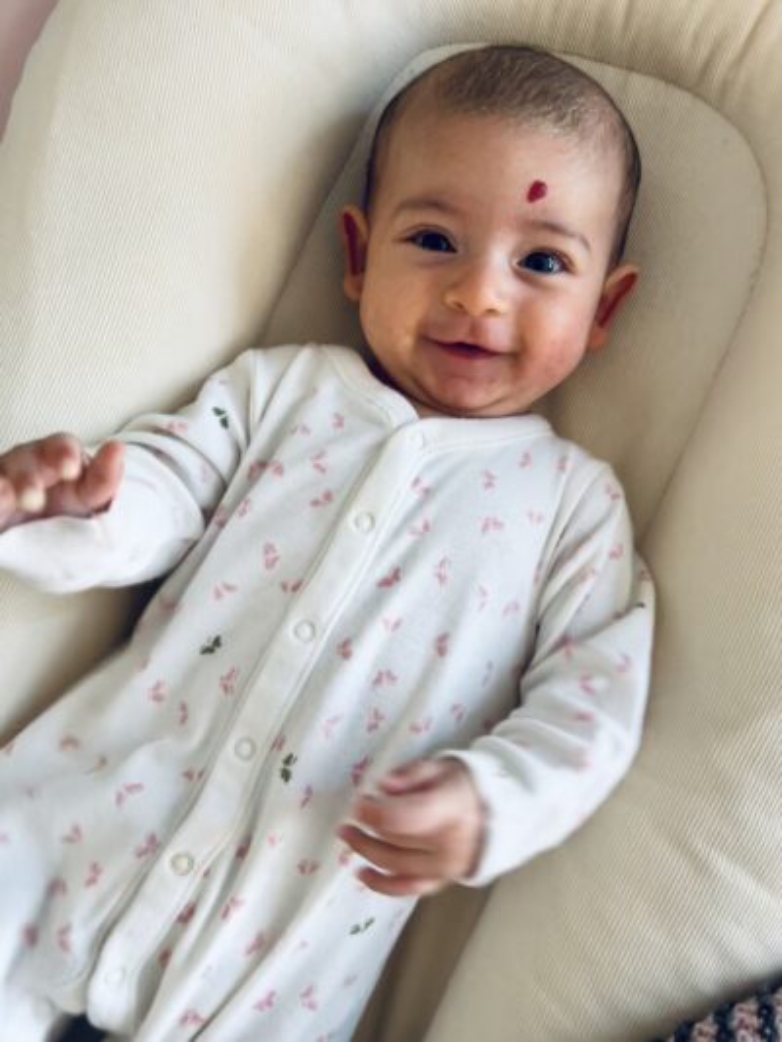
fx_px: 783
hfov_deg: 53.1
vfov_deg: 67.3
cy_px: 521
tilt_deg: -83.1
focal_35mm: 26
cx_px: 391
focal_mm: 5.7
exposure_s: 1/60
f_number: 1.5
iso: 160
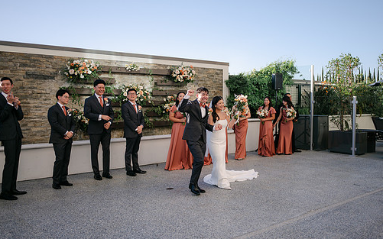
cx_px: 213
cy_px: 123
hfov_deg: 58.0
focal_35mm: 33
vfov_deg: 38.3
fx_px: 344
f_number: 2.8
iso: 100
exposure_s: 1/1250
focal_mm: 28
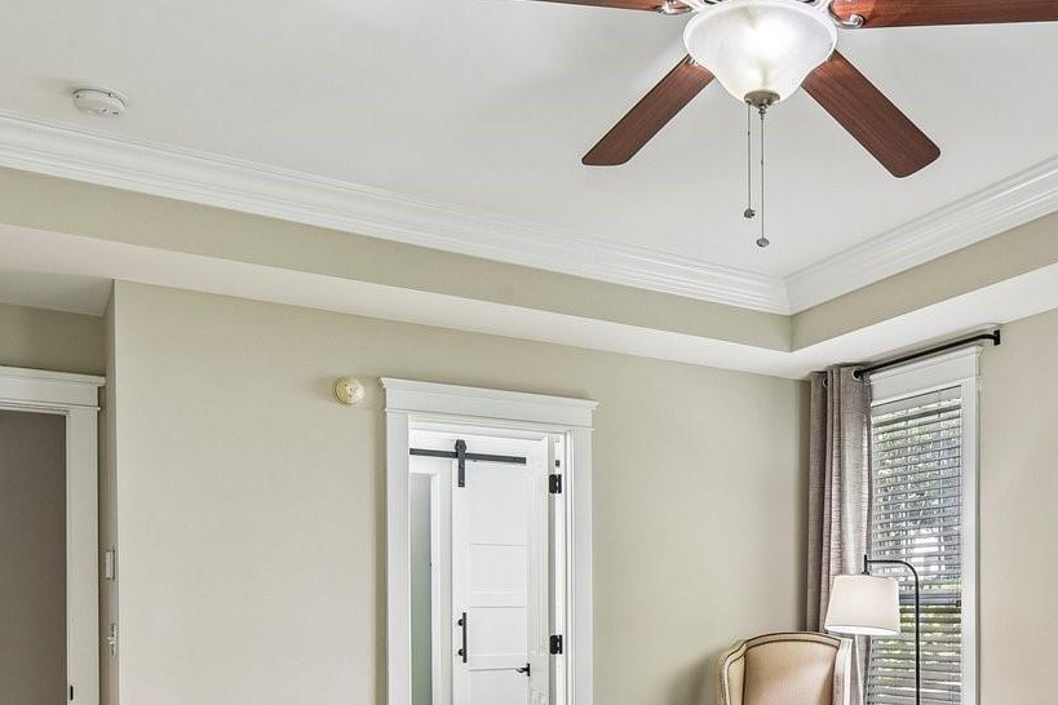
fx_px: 1029
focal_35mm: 35
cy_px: 608
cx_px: 811
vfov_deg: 36.0
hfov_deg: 51.8
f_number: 11
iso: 200
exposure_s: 1/4
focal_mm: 14
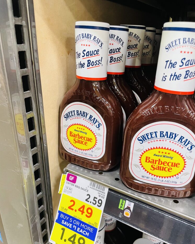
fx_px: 202
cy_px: 134
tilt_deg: -25.1
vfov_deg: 62.1
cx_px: 100
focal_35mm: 28
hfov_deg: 51.5
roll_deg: -1.3
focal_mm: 4.2
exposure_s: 1/60
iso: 250
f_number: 1.6
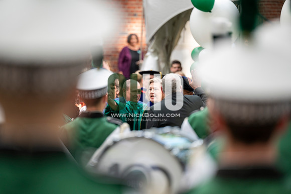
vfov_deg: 6.9
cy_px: 97
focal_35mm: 200
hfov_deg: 10.3
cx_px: 146
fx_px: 1616
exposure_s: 1/1000
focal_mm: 200
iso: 800
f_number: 2.8
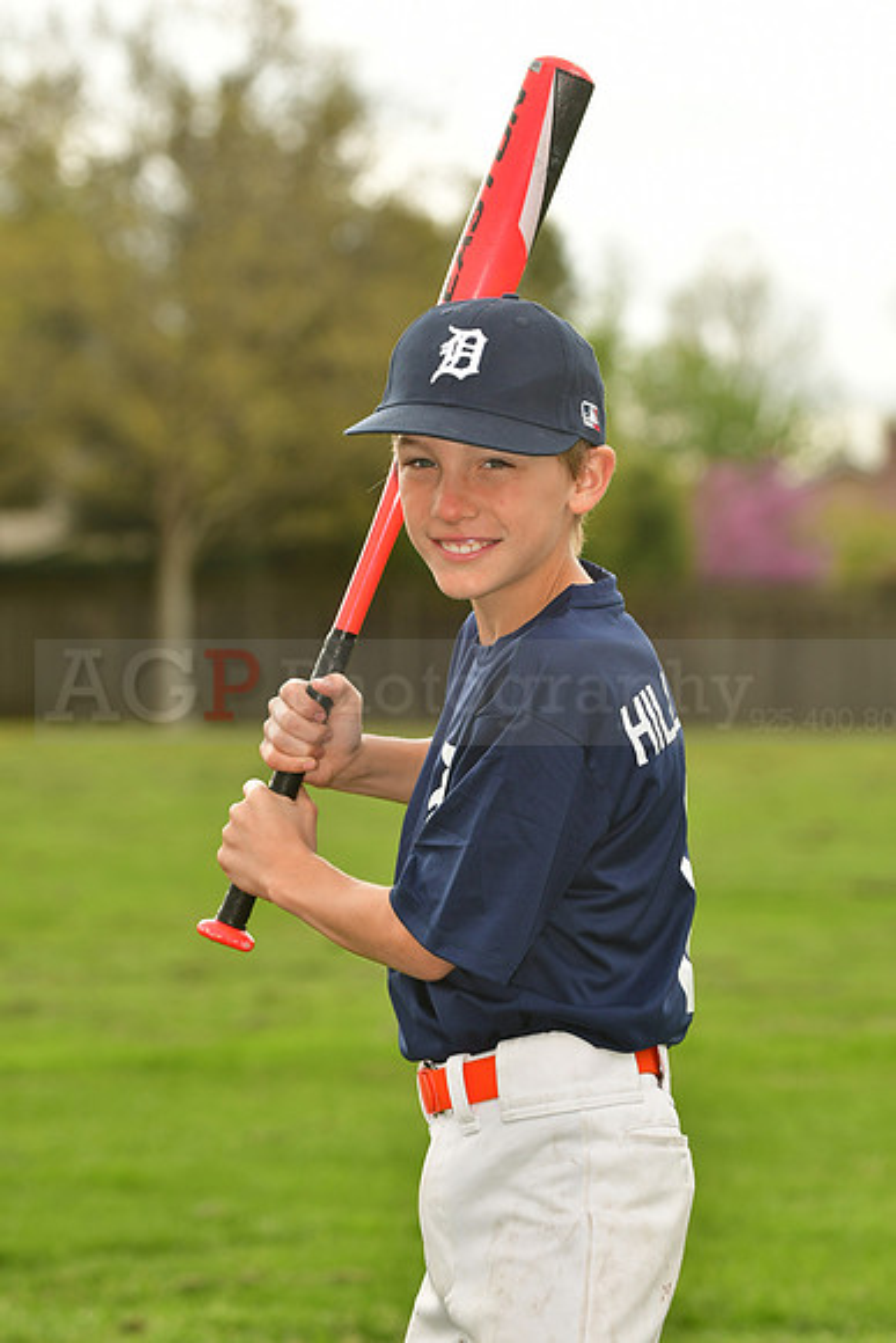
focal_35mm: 188
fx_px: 6995
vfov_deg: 11.0
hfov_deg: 7.3
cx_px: 448
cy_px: 672
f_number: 5
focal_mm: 125
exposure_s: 1/640
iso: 200
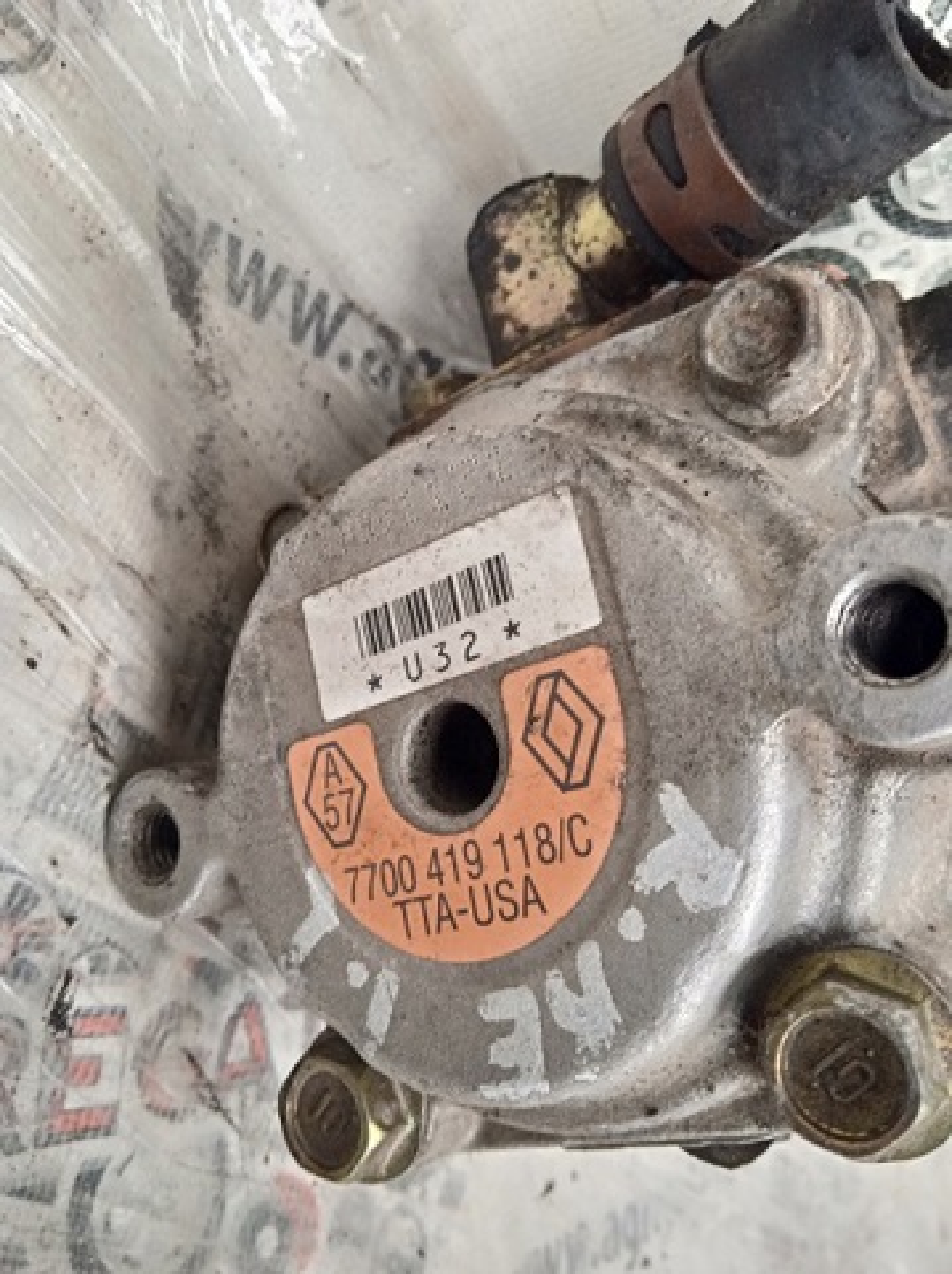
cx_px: 476
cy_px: 637
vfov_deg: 63.5
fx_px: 1029
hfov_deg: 49.7
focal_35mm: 28
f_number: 2.2
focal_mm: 3.43
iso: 470
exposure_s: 1/33.3
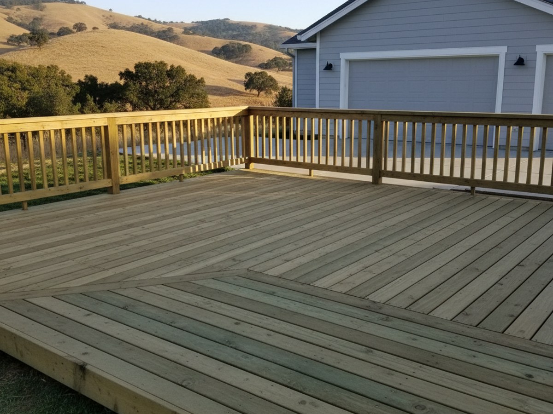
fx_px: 383
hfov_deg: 71.6
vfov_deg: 56.8
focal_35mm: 24
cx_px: 276
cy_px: 207
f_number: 1.68
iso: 1512
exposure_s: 1/1359
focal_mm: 6.8
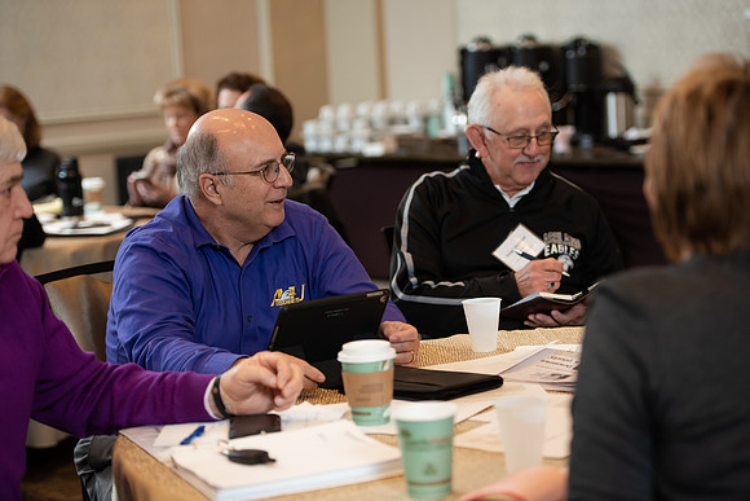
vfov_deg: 16.1
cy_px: 250
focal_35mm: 85
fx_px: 1771
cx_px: 375
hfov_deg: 23.9
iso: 1000
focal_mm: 85
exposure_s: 1/160
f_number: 3.2
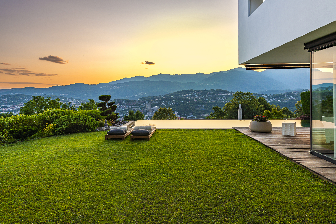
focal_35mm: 20
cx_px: 168
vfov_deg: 61.9
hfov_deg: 84.0
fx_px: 187
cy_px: 112
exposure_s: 1/30
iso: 100
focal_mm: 20
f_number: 9
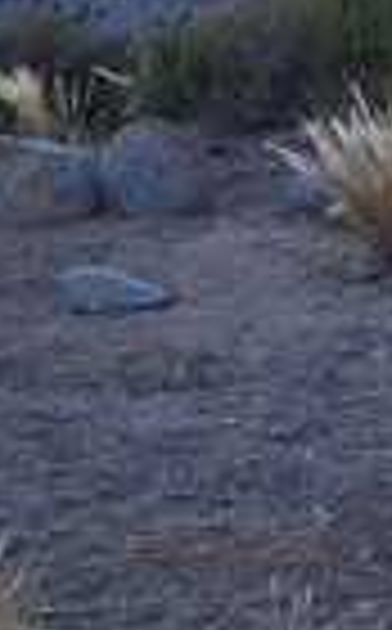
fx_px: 3467
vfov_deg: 10.1
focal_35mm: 202
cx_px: 703
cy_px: -297
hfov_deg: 6.3
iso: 40
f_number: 1.8
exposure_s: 1/1173
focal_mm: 5.4
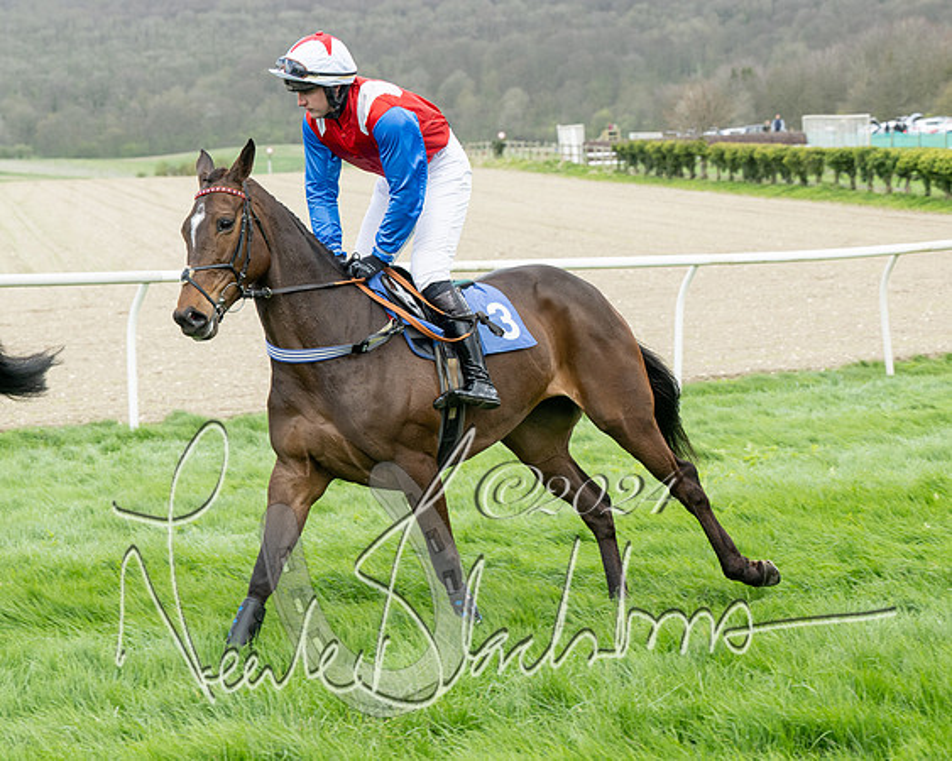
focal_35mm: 104
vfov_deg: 14.8
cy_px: 415
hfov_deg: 18.4
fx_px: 2936
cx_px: 349
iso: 400
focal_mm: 71
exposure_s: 1/640
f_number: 5
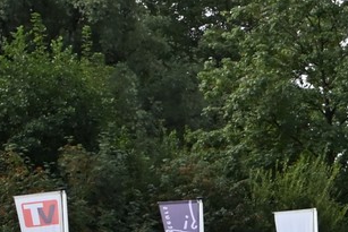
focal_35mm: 151
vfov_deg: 8.7
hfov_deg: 11.1
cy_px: 438
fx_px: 1460
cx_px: 880
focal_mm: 19.5
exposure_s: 1/800
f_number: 4.8
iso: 320
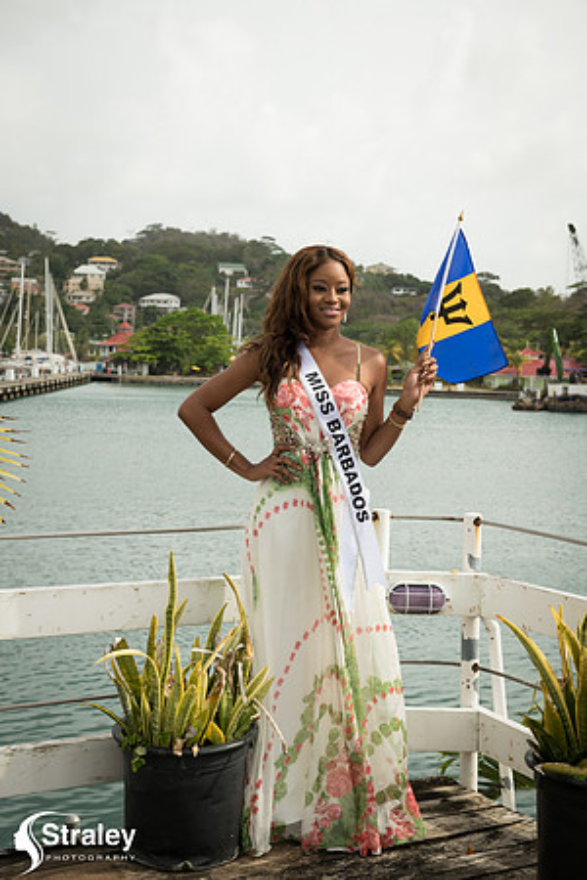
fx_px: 1370
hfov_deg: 24.2
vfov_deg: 35.6
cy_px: 440
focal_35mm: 56
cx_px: 294
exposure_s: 1/160
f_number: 7.1
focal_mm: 56
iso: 100
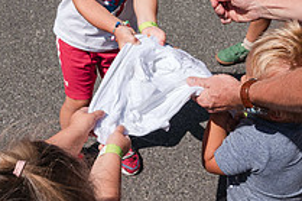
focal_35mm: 58
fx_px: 486
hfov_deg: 34.5
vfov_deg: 23.3
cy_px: 86
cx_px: 150
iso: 100
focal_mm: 20
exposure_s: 1/500
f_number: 8
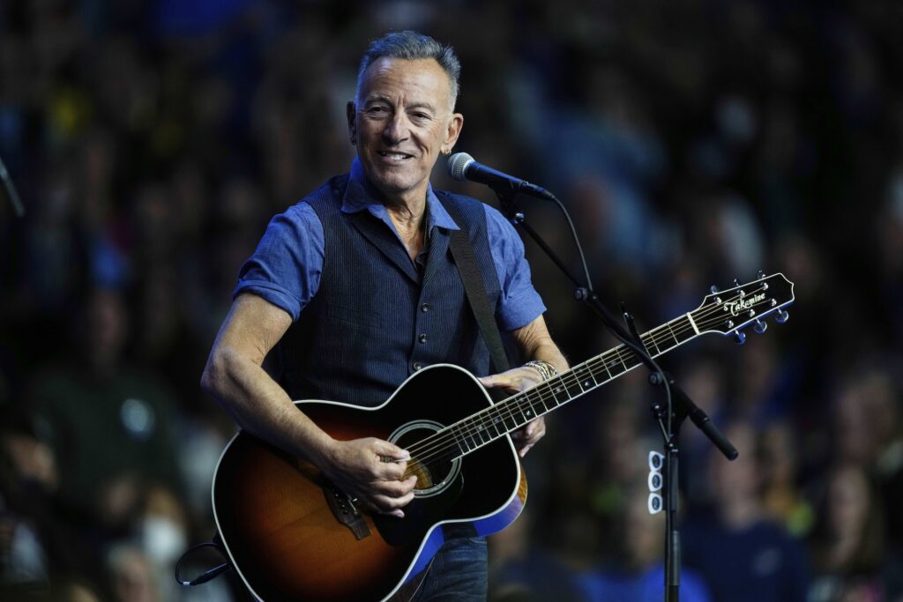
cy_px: 301
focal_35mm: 400
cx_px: 452
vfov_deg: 3.4
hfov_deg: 5.2
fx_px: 10034
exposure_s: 1/250
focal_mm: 400
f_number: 2.8
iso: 1000
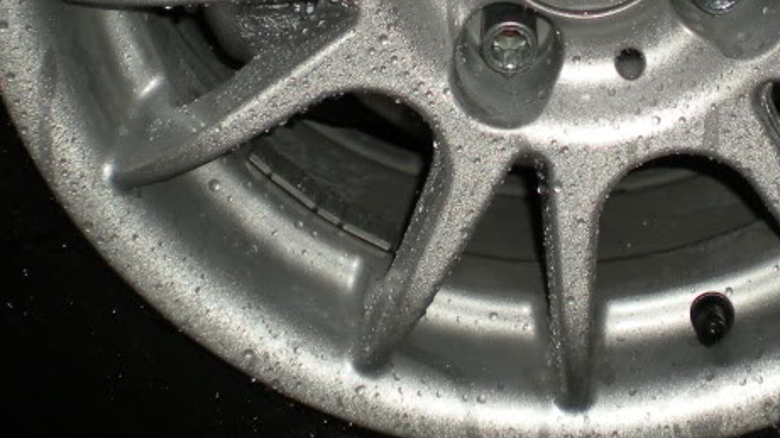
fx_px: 1902
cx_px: 562
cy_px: -85
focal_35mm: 92
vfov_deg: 12.8
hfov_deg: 23.0
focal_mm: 6.3
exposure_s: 1/60
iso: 64
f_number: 3.1
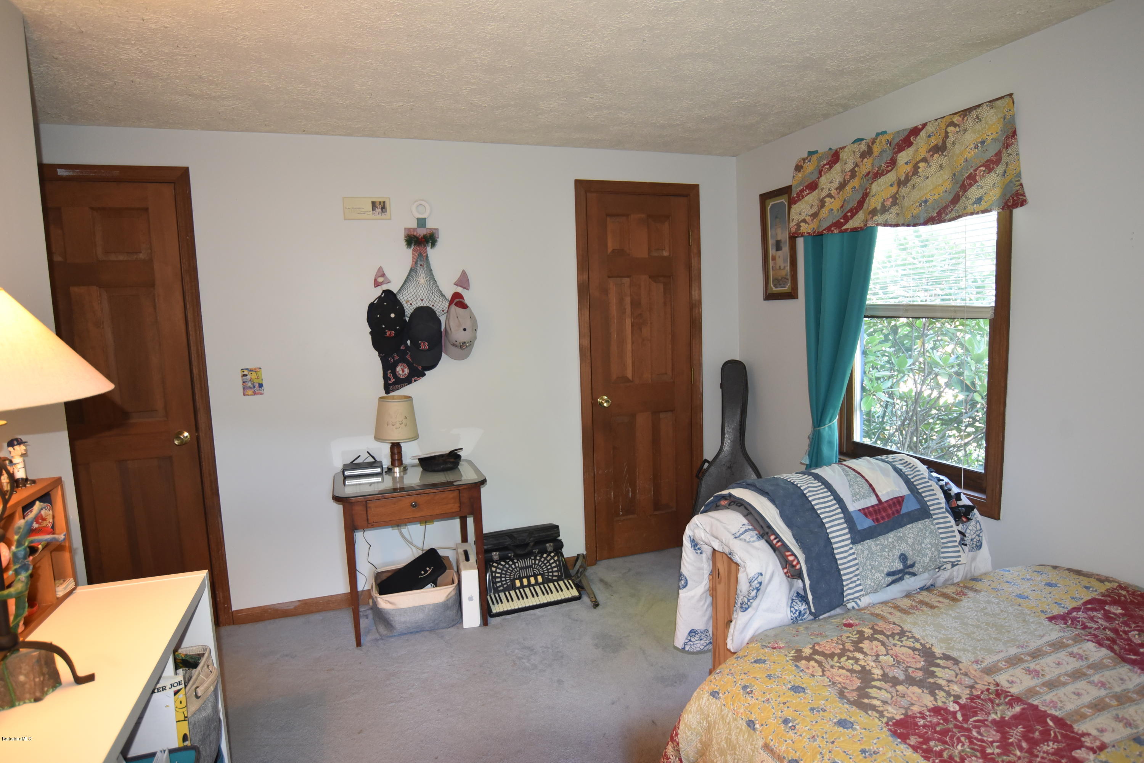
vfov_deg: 62.0
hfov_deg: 84.0
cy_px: 382
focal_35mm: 20
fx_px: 636
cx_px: 572
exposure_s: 1/60
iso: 2000
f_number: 3.8
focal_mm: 20
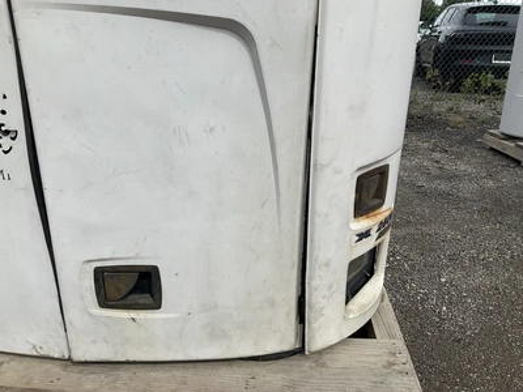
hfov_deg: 61.7
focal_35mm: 29
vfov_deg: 48.2
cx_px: 262
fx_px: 438
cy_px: 196
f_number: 1.8
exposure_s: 1/2227
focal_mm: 3
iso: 25
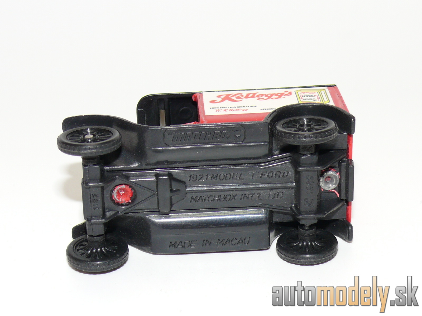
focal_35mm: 95
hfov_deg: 20.7
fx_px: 1158
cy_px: 158
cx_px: 211
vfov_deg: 15.6
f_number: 4
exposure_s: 1/30
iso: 100
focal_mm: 12.9
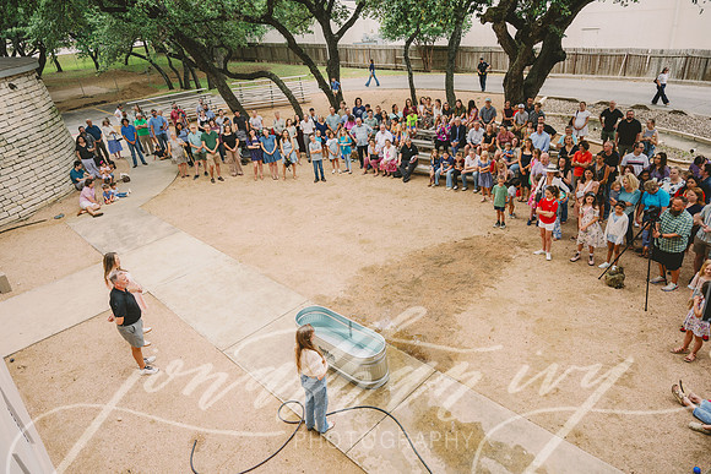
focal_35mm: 24
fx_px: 474
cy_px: 237
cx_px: 356
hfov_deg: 73.7
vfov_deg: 53.2
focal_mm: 24
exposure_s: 1/640
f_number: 2.8
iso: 250
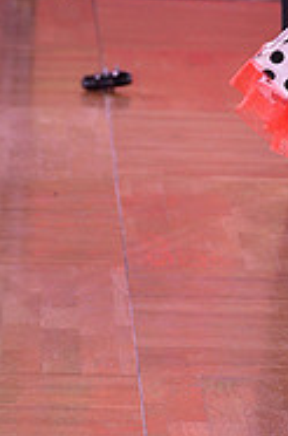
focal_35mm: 499
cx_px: 355
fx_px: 6021
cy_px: -138
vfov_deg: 4.1
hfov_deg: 2.7
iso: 2000
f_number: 6.3
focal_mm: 160
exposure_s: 1/250
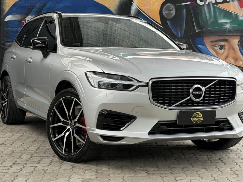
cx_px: 123
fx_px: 365
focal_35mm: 52
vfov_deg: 28.0
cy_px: 94
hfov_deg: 36.8
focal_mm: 6.76
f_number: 1.78
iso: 64
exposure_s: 1/170
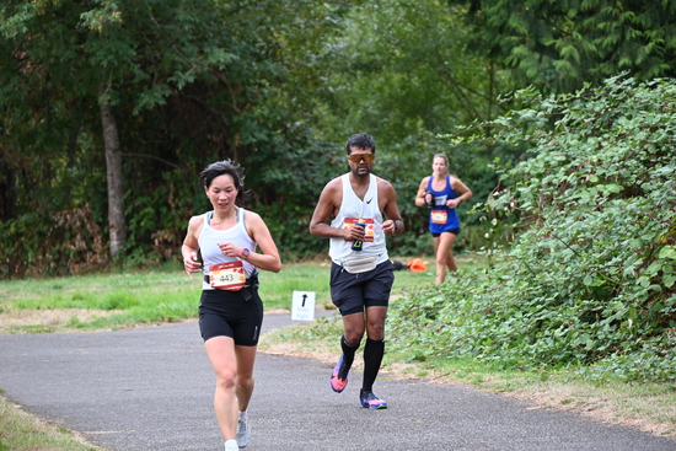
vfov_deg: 6.9
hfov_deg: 10.3
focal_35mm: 200
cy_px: 226
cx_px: 338
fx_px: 3756
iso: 900
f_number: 6.3
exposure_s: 1/250
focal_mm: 200
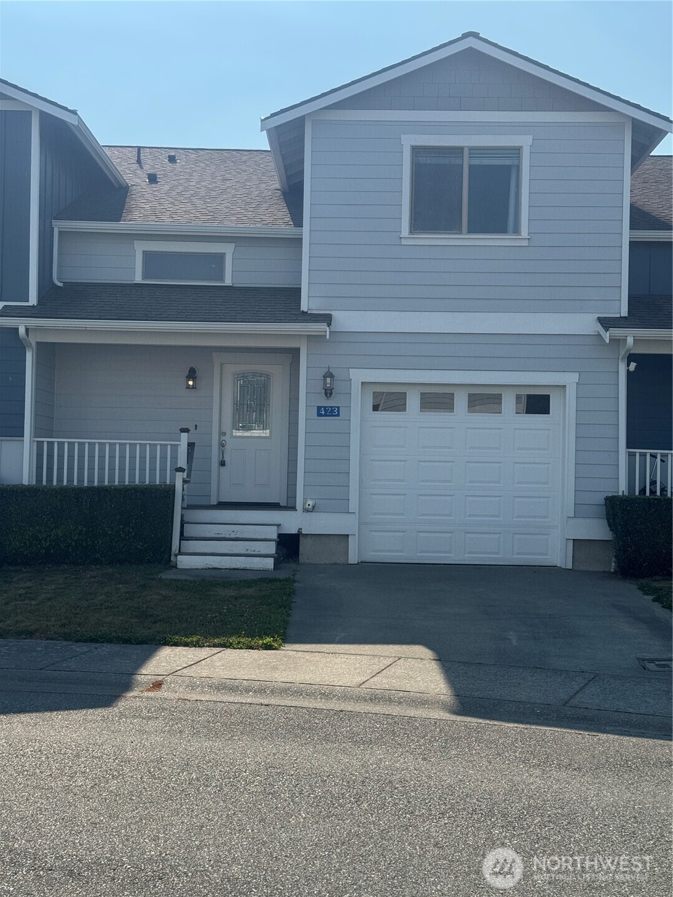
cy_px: 448
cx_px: 336
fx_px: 1244
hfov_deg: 30.3
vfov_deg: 39.7
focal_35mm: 48
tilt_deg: +2.1
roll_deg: -0.9
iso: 64
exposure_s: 1/3817
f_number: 1.78
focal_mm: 6.76
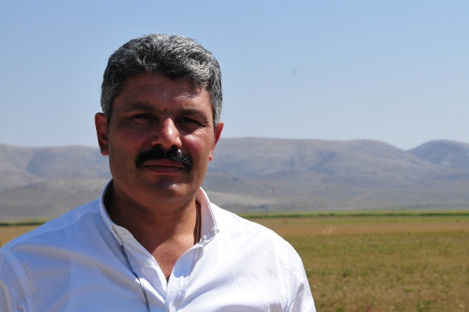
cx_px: 234
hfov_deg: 24.6
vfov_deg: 16.5
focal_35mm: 82
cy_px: 156
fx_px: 1074
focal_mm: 55
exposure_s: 1/640
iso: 400
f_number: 13
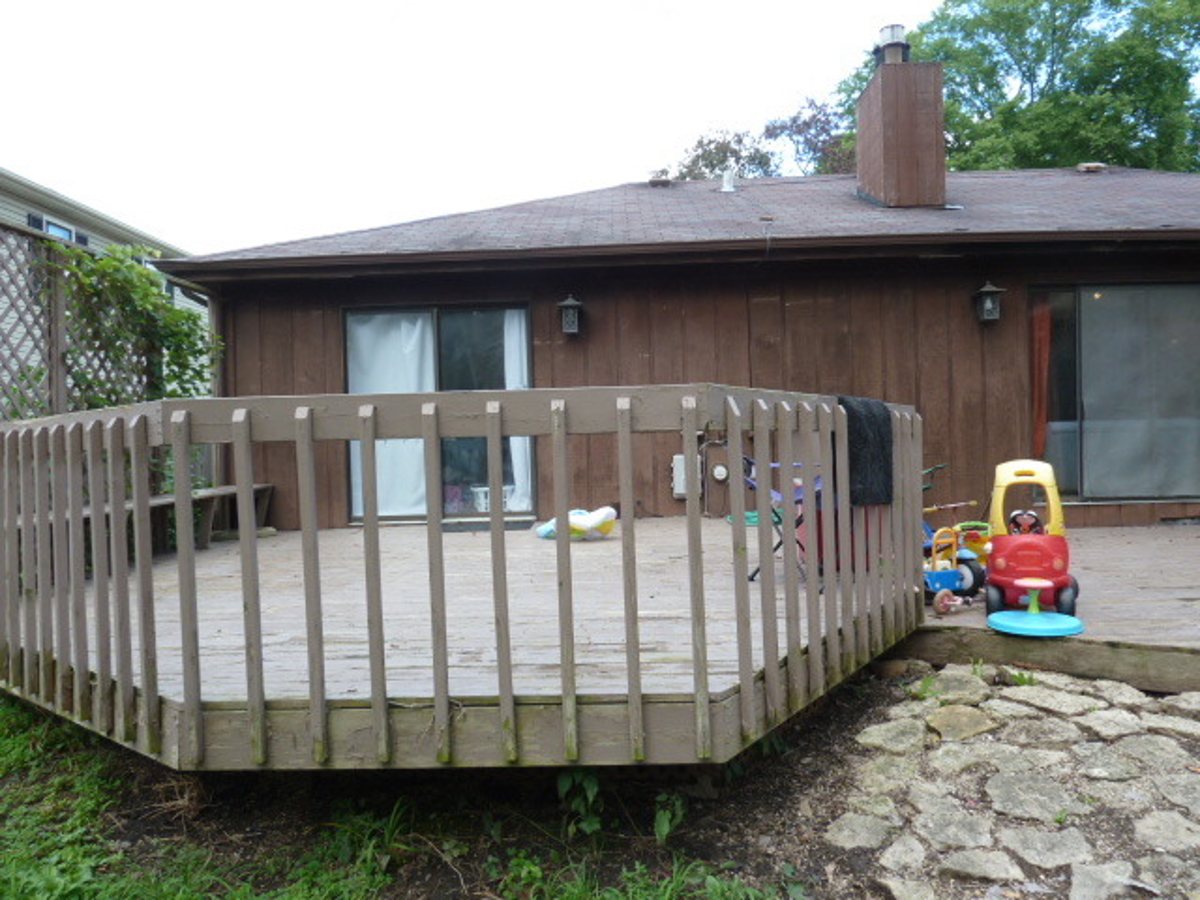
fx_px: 867
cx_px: 600
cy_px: 450
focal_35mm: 25
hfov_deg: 69.4
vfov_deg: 54.9
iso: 80
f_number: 3.5
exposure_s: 1/100
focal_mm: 4.1
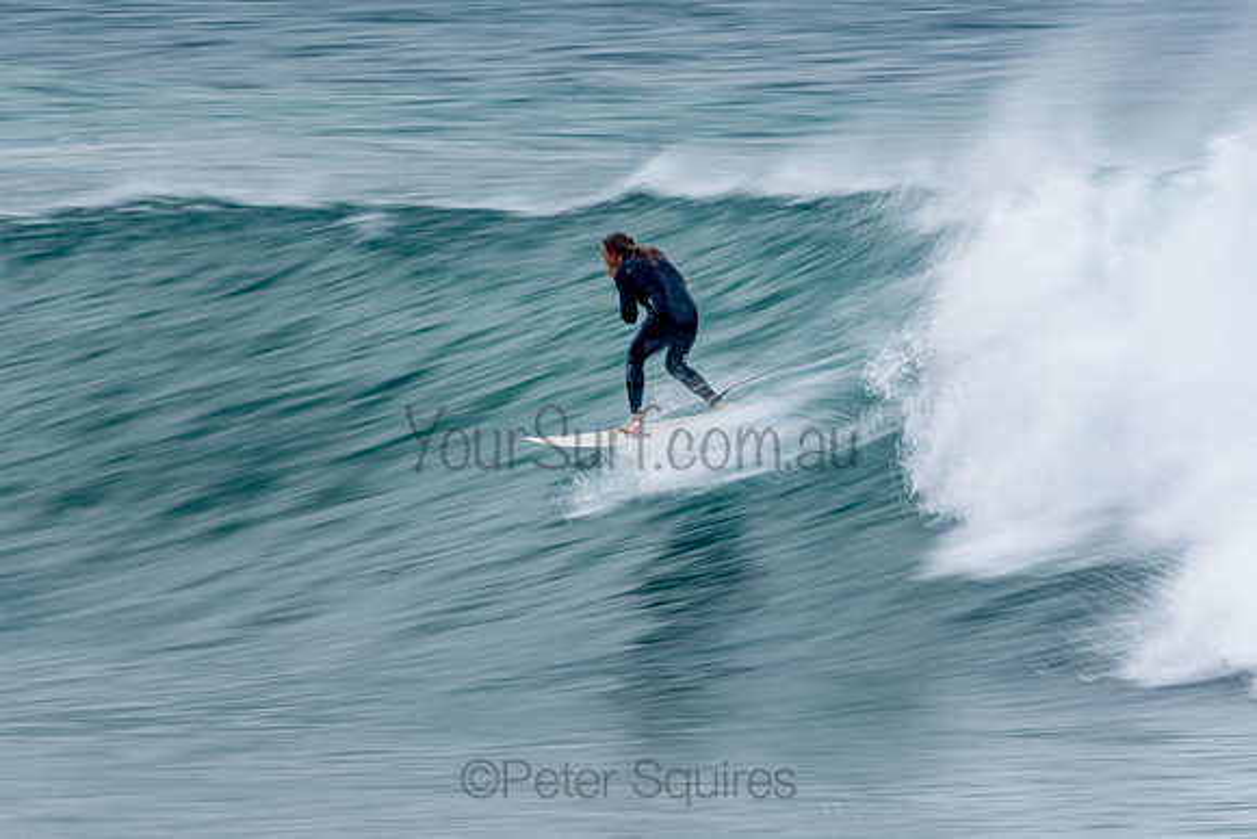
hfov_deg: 2.9
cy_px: 420
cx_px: 628
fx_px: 25145
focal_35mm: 720
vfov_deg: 1.9
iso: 100
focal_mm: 480
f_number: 22
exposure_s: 1/25
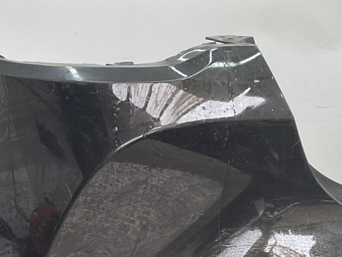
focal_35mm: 95
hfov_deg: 20.6
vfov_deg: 15.4
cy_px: 222
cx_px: 115
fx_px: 939
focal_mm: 3
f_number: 1.8
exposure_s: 1/120
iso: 25
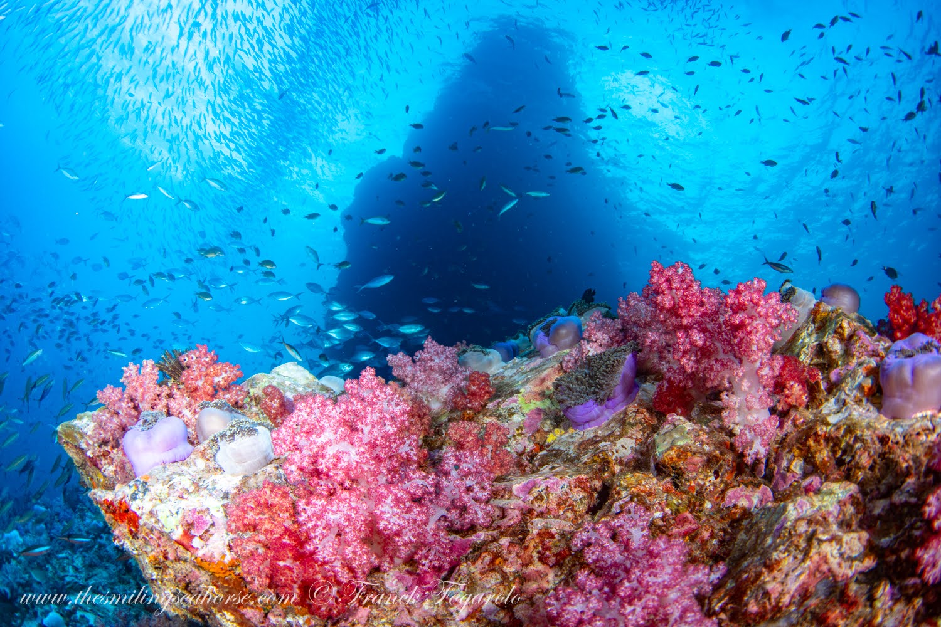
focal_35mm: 15
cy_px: 314
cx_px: 470
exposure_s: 1/125
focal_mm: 15
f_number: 8
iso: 400
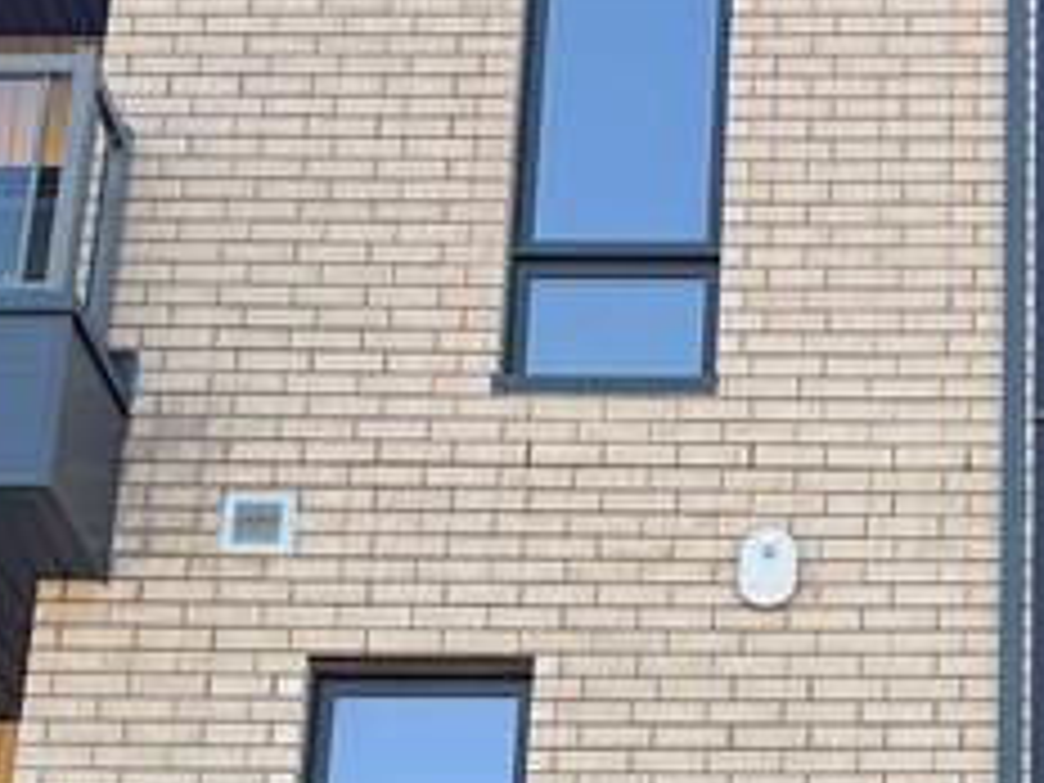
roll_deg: +0.1
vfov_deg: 13.3
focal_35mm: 106
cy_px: 1134
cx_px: 1080
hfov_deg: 18.0
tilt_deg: +21.1
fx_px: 3197
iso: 100
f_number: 1.78
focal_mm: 6.76
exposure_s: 1/909
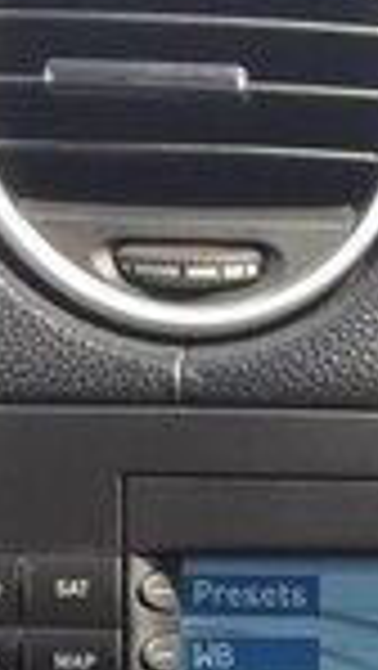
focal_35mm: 105
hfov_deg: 11.2
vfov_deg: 19.1
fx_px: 1868
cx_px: 531
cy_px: 827
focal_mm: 4.15
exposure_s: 1/203
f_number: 2.2
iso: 32
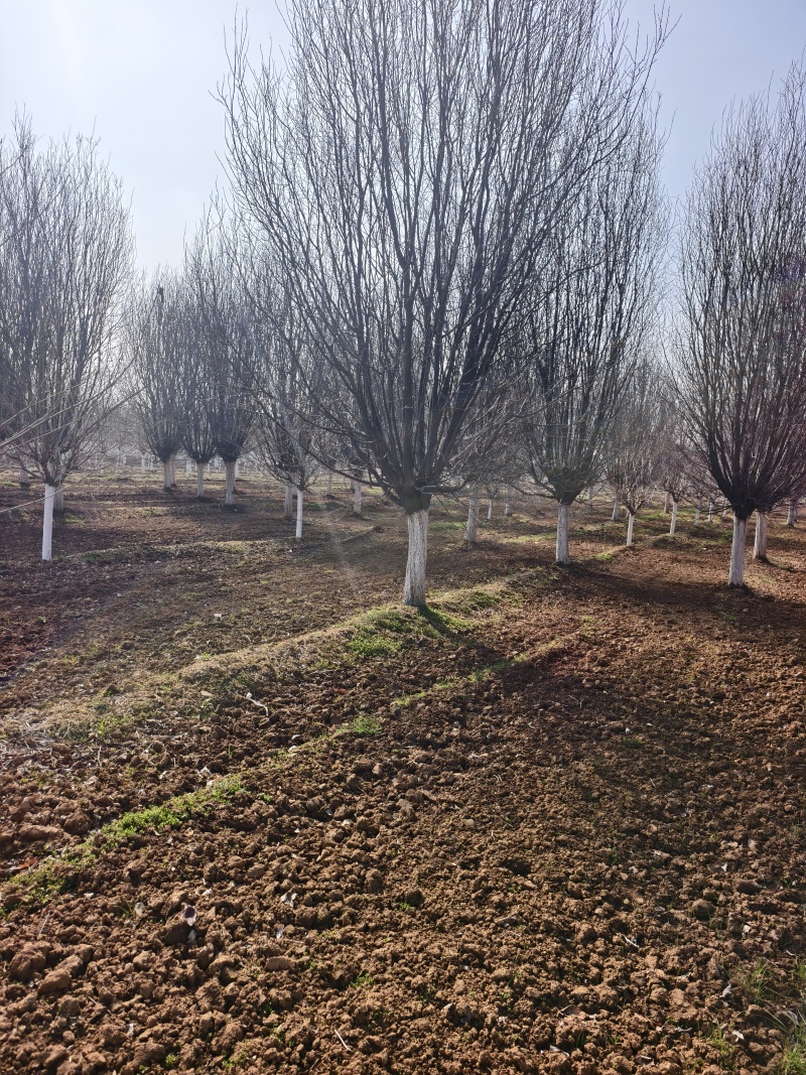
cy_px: 538
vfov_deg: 73.9
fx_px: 714
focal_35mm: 23
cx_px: 403
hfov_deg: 58.9
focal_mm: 5.6
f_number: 1.57
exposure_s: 1/3333
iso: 72
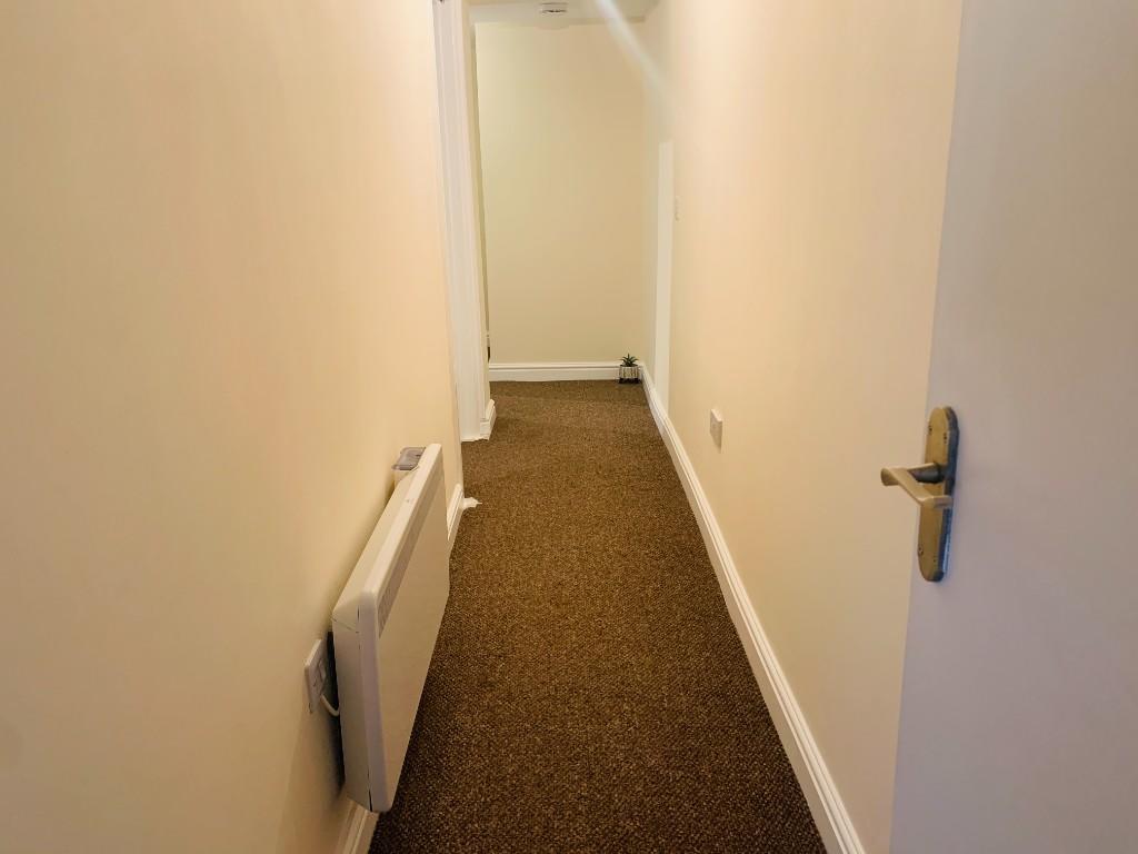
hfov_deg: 67.3
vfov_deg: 53.1
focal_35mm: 26
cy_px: 427
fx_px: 855
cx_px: 569
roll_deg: +1.7
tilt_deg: -18.2
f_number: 1.8
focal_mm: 4.25
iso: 250
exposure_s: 1/50
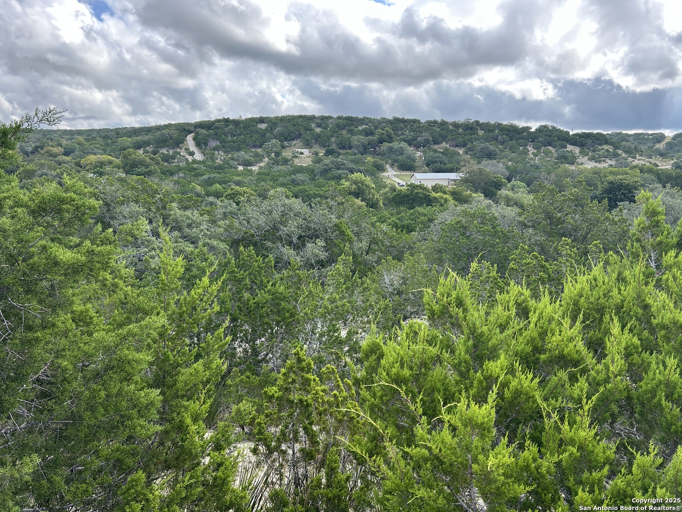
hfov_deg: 67.3
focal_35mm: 26
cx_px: 341
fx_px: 512
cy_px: 256
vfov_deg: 53.1
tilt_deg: -10.6
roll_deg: -0.3
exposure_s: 1/1048
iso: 50
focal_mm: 5.7
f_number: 1.5
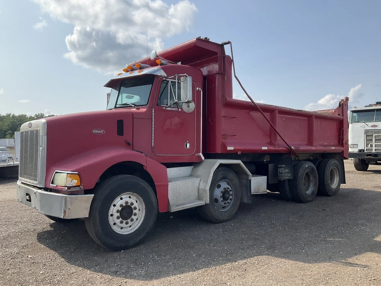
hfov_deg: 61.6
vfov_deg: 48.3
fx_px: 319
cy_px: 143
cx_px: 190
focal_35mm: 29
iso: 25
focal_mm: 3
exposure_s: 1/1848
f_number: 1.8
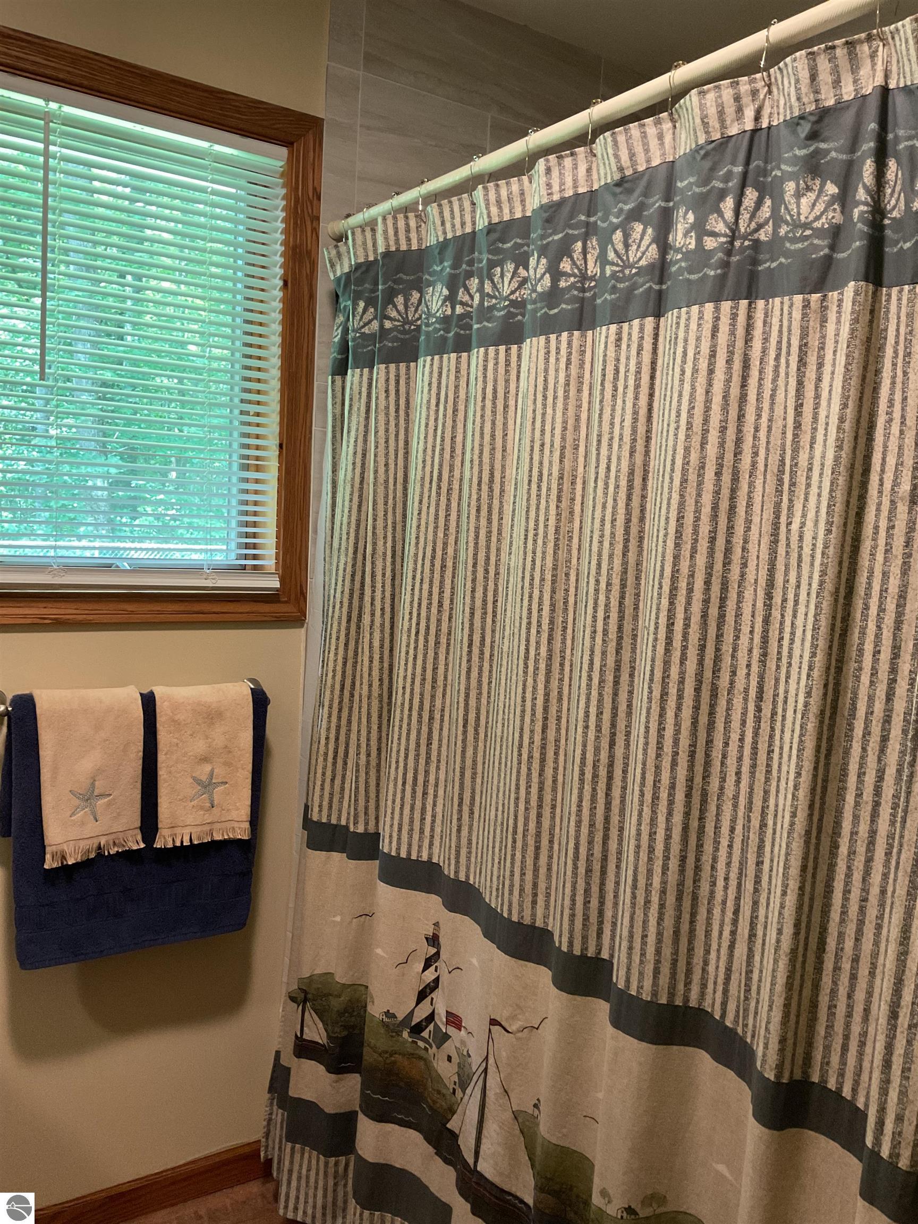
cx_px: 459
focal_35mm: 29
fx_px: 1025
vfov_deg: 61.7
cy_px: 612
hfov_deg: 48.2
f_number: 1.8
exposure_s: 1/50
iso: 250
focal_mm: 3
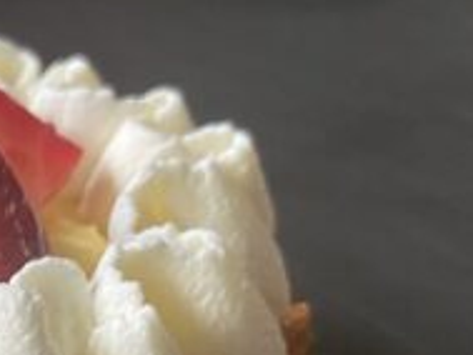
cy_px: 478
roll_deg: -1.1
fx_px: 1203
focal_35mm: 88
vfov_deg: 15.8
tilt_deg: -36.8
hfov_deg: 21.0
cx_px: -61
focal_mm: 4.25
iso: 320
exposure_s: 1/60
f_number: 1.8
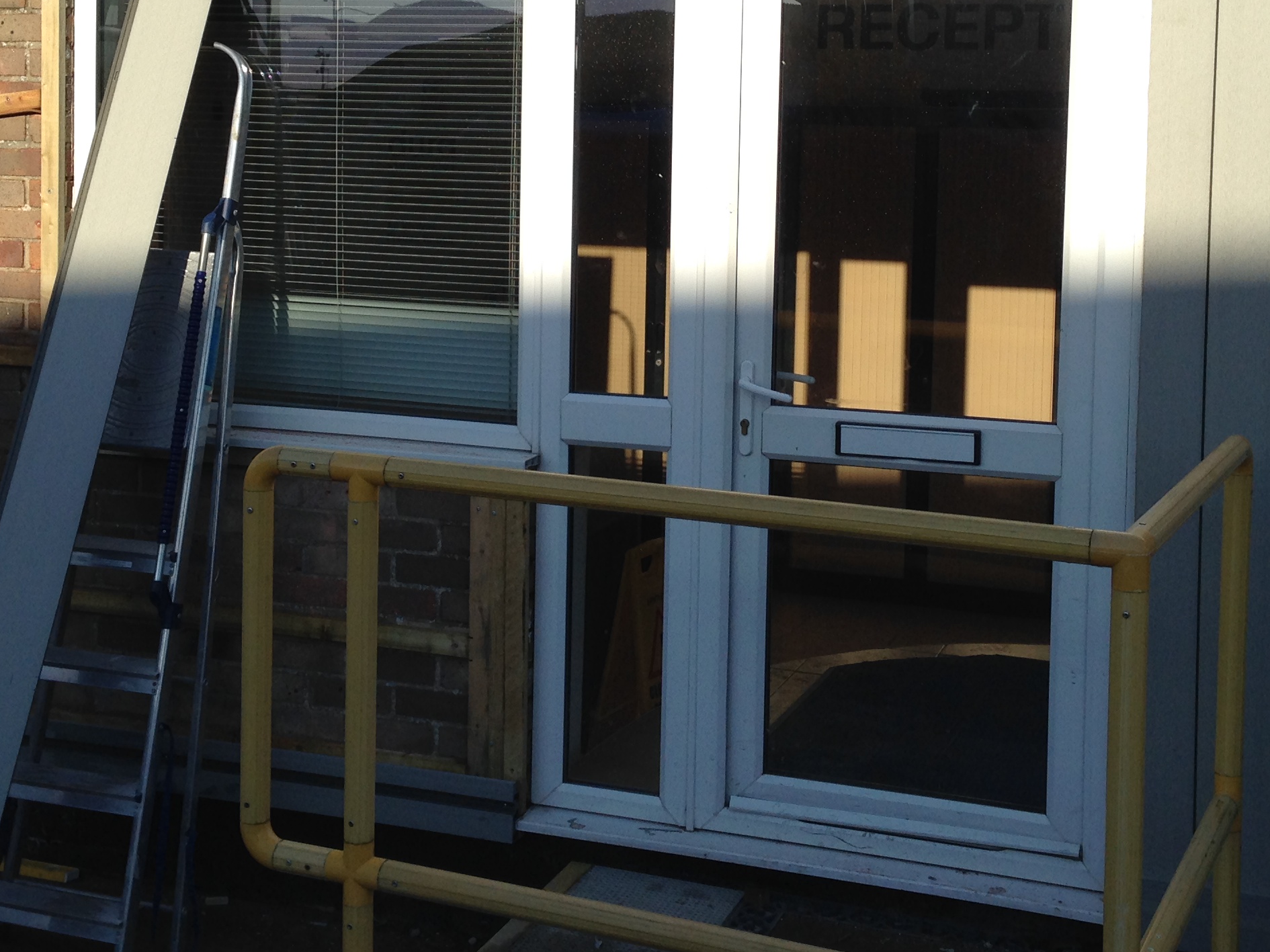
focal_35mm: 57
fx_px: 2091
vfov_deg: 25.3
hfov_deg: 33.8
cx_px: 640
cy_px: 234
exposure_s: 1/1427
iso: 50
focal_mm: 4.12
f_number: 2.4
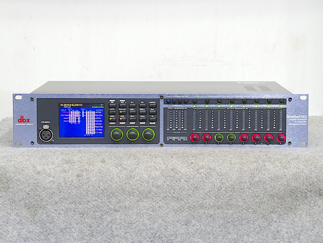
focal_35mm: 106
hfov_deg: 18.5
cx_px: 162
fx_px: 989
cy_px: 122
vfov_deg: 14.0
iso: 200
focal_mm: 19
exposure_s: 1/10
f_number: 5.1
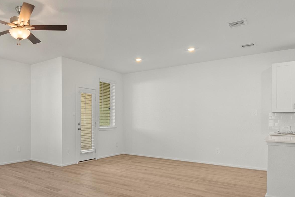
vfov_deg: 46.2
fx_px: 230
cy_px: 119
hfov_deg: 59.8
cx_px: 56
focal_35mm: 28
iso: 1000
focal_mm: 16
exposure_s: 1/20
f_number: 8
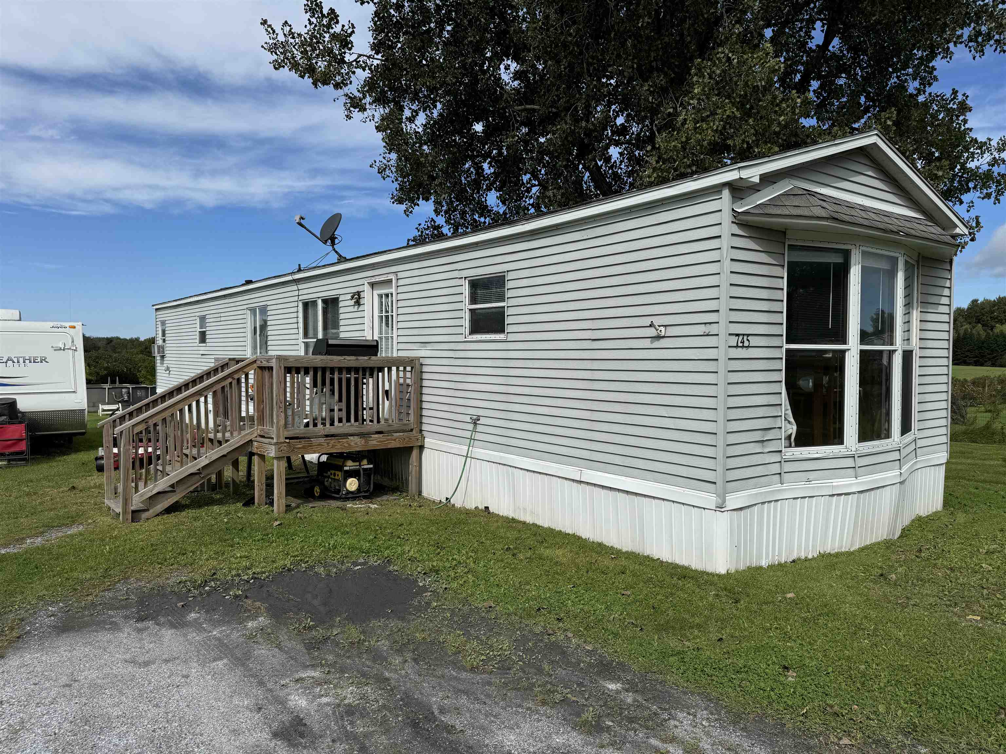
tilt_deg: -3.8
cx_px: 503
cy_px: 377
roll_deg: -0.3
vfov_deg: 56.8
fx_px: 697
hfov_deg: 71.6
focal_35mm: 24
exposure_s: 1/6410
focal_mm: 6.76
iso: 80
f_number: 1.78
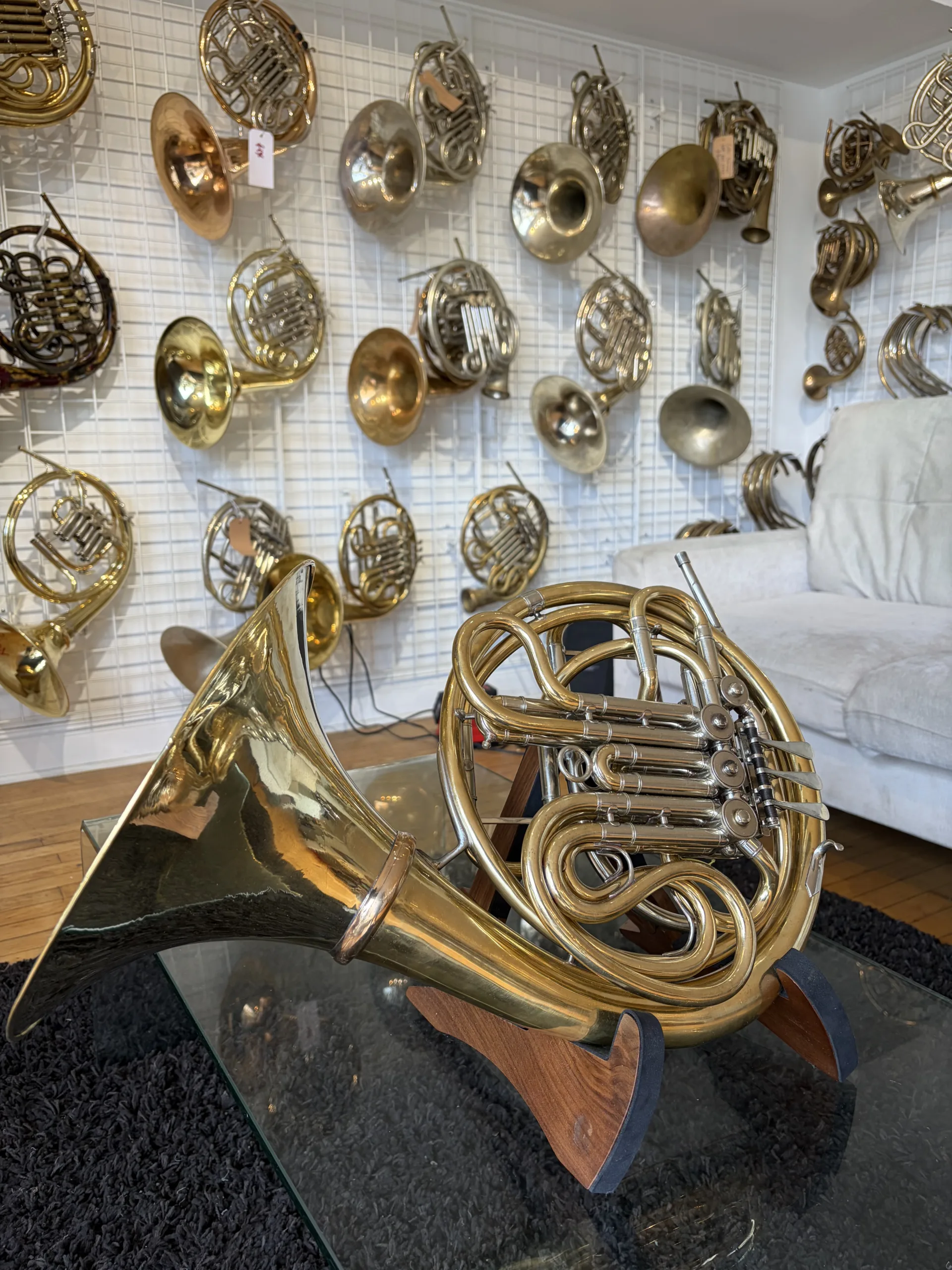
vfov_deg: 67.3
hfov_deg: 53.1
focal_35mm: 26
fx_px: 953
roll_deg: +0.6
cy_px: 635
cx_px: 476
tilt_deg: -10.8
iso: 80
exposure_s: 1/120
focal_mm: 5.96
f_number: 1.6
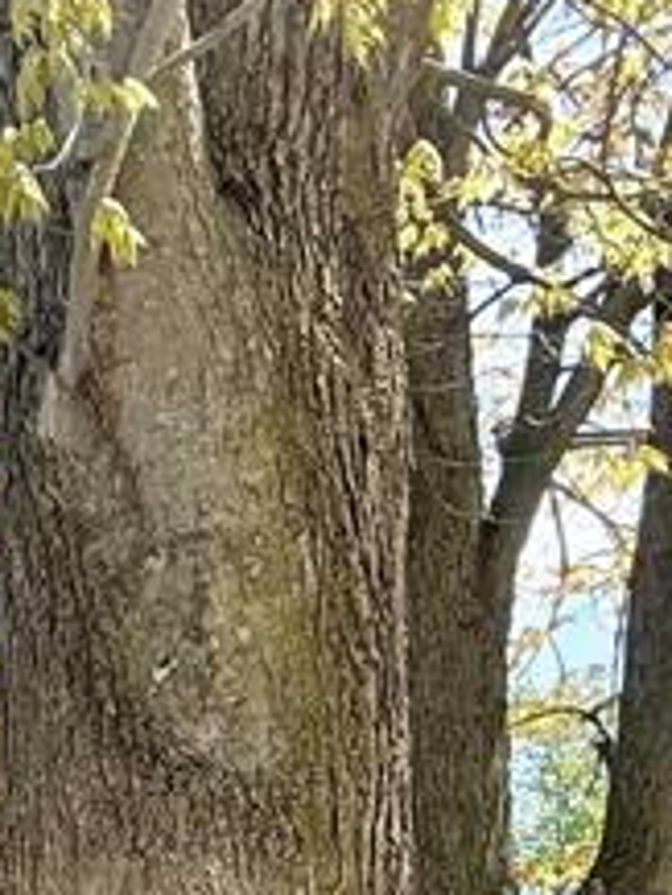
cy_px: 1159
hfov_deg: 16.9
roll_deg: +0.1
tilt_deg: +3.8
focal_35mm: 66
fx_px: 1707
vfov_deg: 25.4
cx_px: -647
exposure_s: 1/585
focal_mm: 2.22
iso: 50
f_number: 2.2
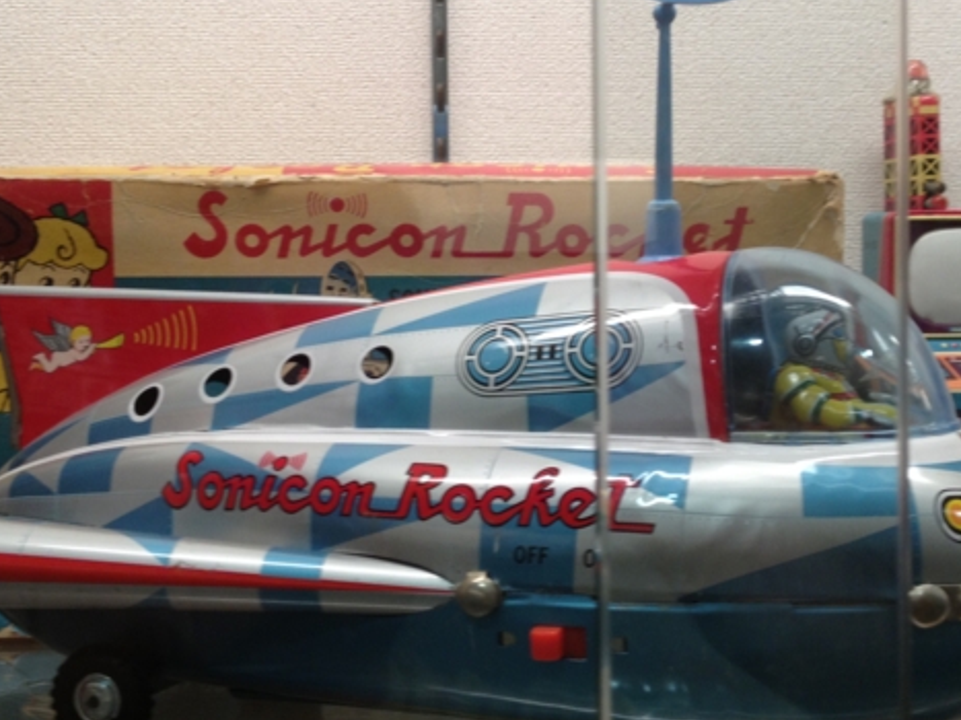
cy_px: 311
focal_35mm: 60
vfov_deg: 24.4
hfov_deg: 32.2
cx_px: 512
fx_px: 1665
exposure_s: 1/20
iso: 64
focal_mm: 4.28
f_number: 2.4
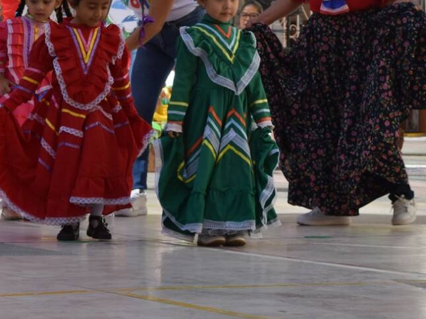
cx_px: 317
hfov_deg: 10.1
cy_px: -3
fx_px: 2414
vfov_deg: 7.5
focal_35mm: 196
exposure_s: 1/250
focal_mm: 55
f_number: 8
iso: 200
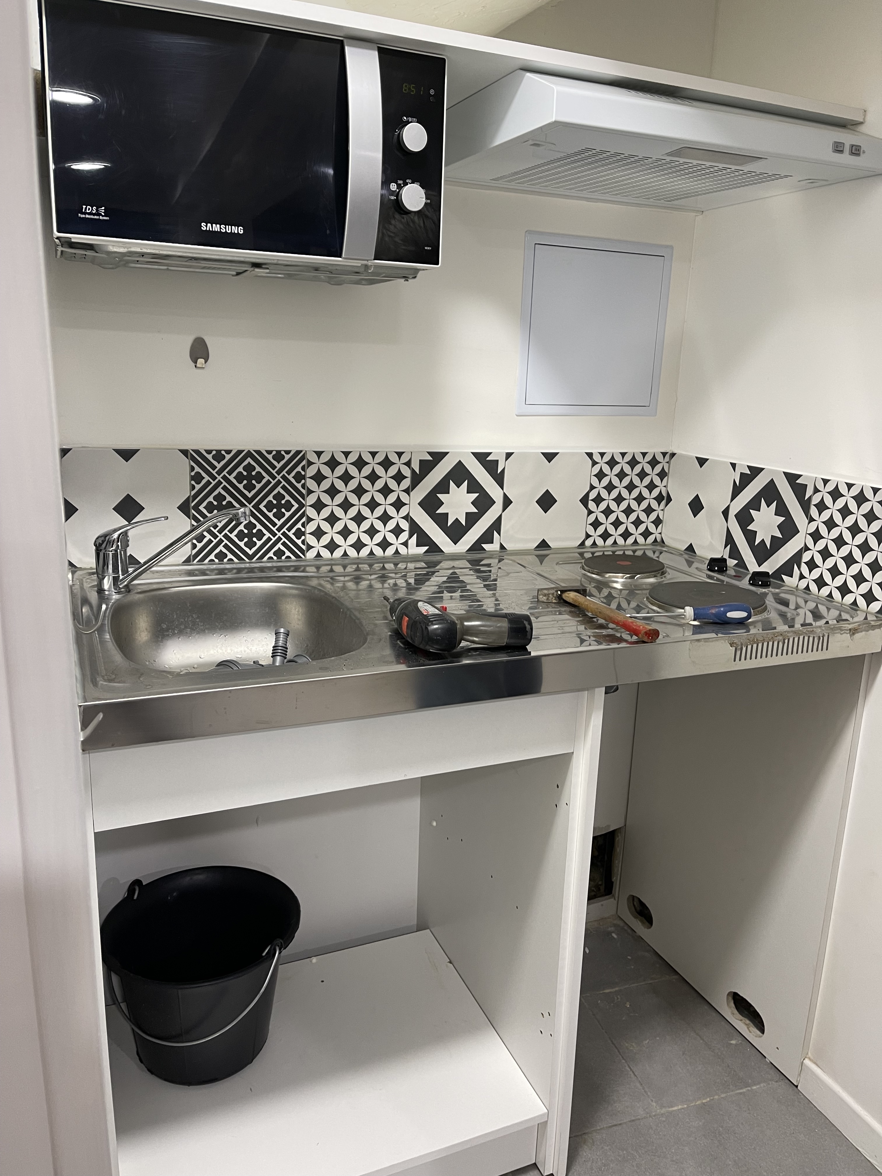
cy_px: 588
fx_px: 883
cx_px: 441
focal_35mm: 26
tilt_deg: -14.9
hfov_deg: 53.1
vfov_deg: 67.3
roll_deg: -2.4
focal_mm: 5.1
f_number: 1.6
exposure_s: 1/50
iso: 100
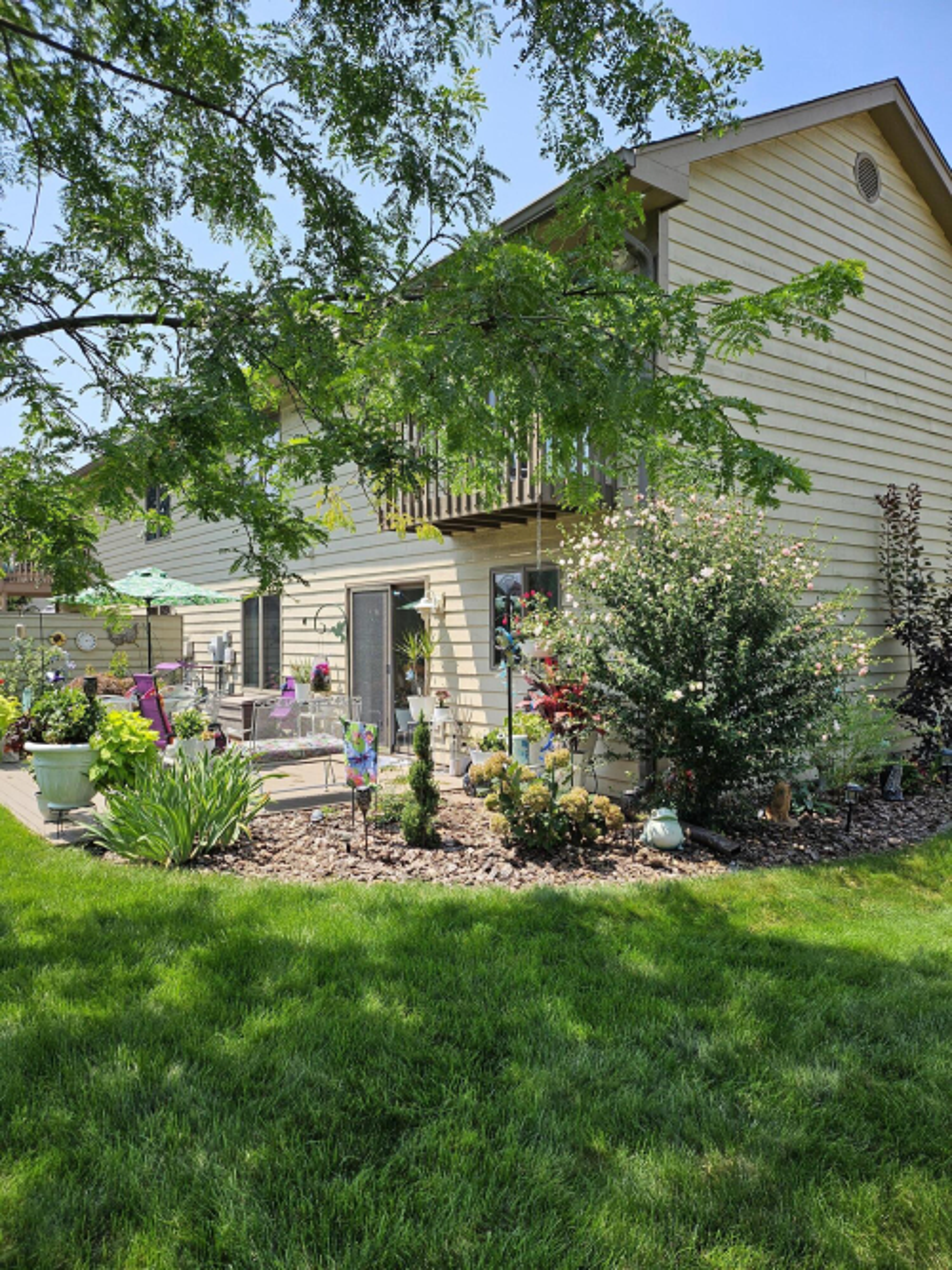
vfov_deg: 71.6
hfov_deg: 56.8
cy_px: 635
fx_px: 880
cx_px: 476
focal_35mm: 24
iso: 50
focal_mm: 5
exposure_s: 1/1889
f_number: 1.8
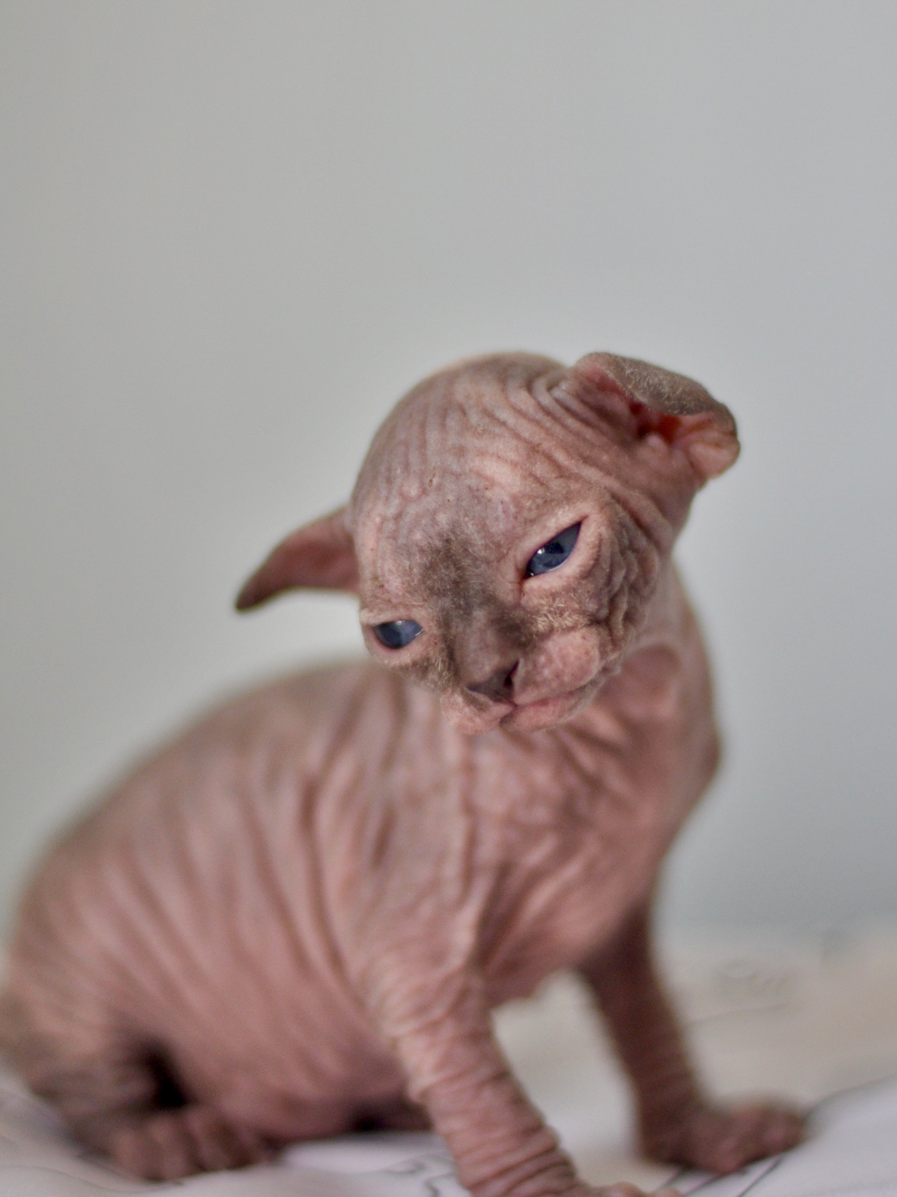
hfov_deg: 14.8
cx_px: 524
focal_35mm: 100
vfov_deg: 19.6
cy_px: 600
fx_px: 3455
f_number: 1.4
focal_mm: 50
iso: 500
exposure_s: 1/800
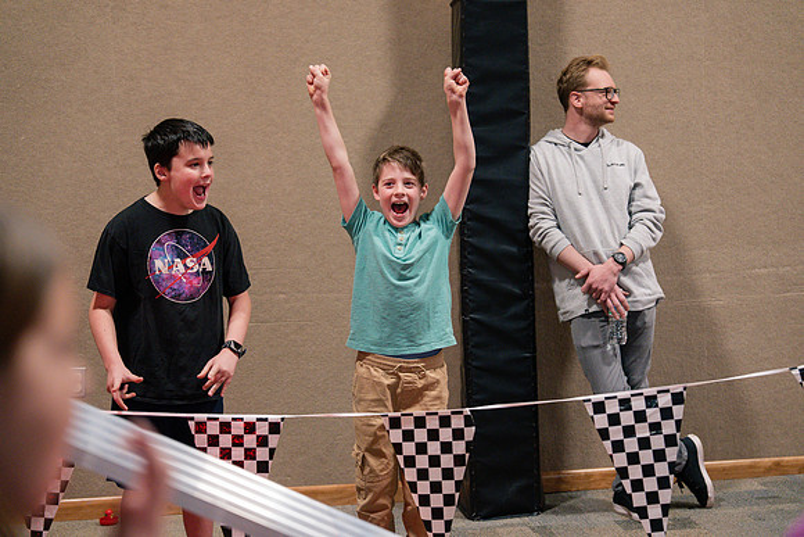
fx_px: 1564
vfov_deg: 19.5
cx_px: 402
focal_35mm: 70
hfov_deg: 28.8
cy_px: 268
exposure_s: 1/320
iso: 2500
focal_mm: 70
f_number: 2.8
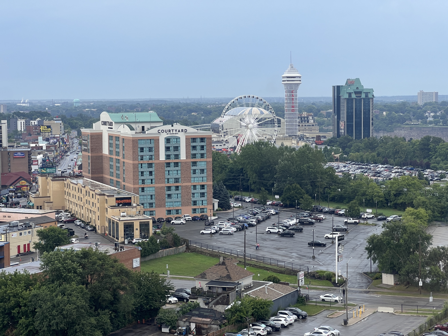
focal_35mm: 77
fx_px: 997
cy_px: 168
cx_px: 224
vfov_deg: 19.1
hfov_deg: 25.3
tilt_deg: -3.3
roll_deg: +0.7
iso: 32
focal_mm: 9
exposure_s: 1/132
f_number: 2.8
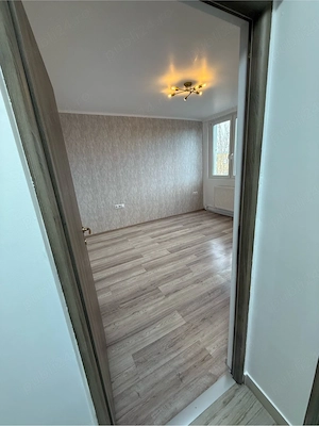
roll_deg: +4.1
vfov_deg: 102.1
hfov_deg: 85.7
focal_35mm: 14
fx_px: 172
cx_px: 160
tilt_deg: -15.4
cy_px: 213
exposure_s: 1/100
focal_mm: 2.22
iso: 250
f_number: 2.2
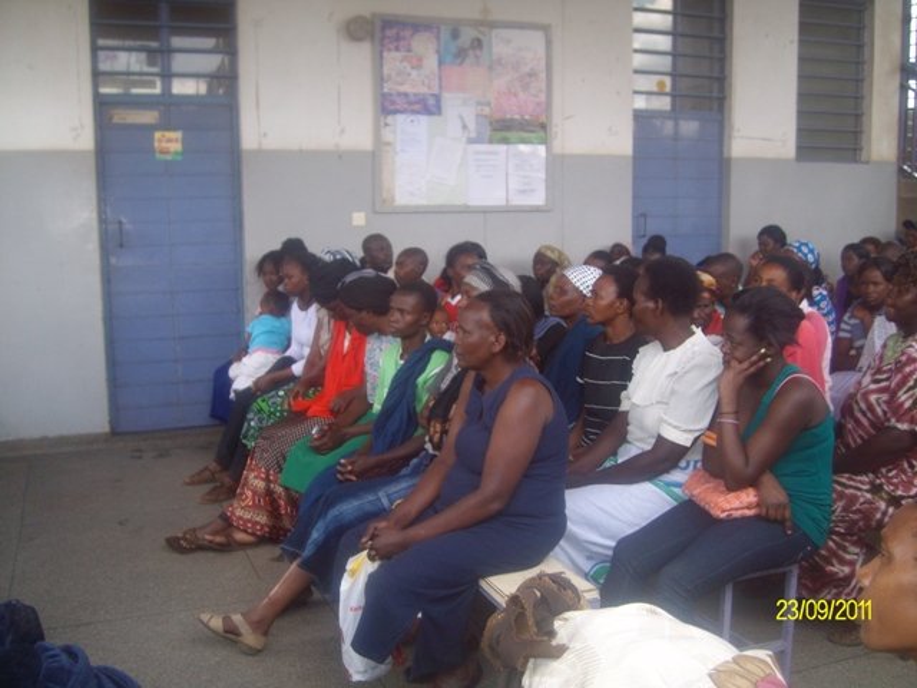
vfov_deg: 40.7
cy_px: 344
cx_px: 458
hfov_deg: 52.6
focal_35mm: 35
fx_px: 927
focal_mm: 5.8
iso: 80
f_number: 2.8
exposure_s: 1/84.1
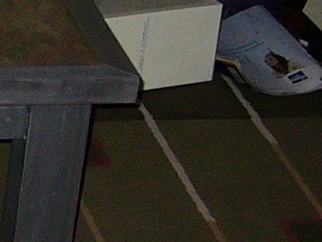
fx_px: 1862
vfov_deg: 7.4
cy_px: -20
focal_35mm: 200
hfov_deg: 9.3
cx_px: -322
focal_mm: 5.8
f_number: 2.8
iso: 100
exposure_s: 1/60
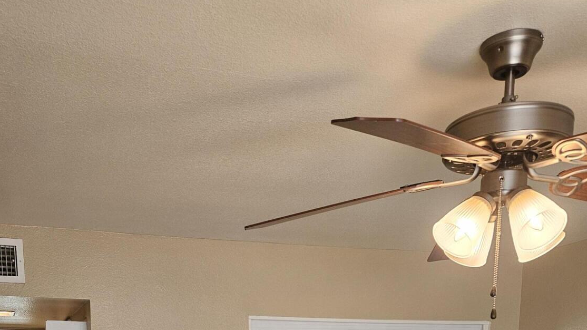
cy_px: 515
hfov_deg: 45.1
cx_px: 225
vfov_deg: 21.5
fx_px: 700
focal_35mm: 45
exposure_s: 1/120
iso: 125
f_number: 1.8
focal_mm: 5.4
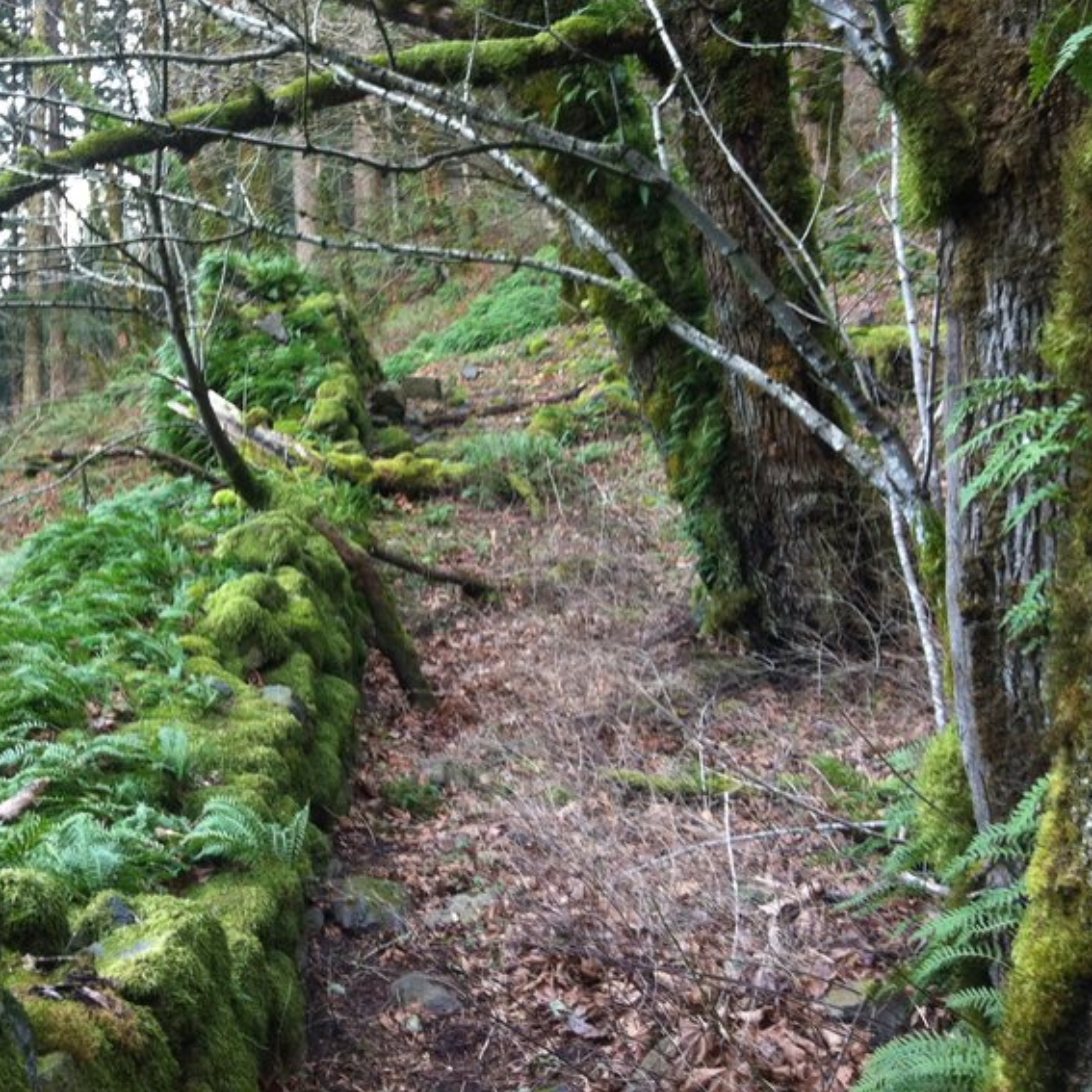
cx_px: 262
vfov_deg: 34.6
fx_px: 1749
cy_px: 447
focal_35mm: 49
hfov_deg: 33.9
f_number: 2.8
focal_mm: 3.85
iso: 80
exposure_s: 1/15
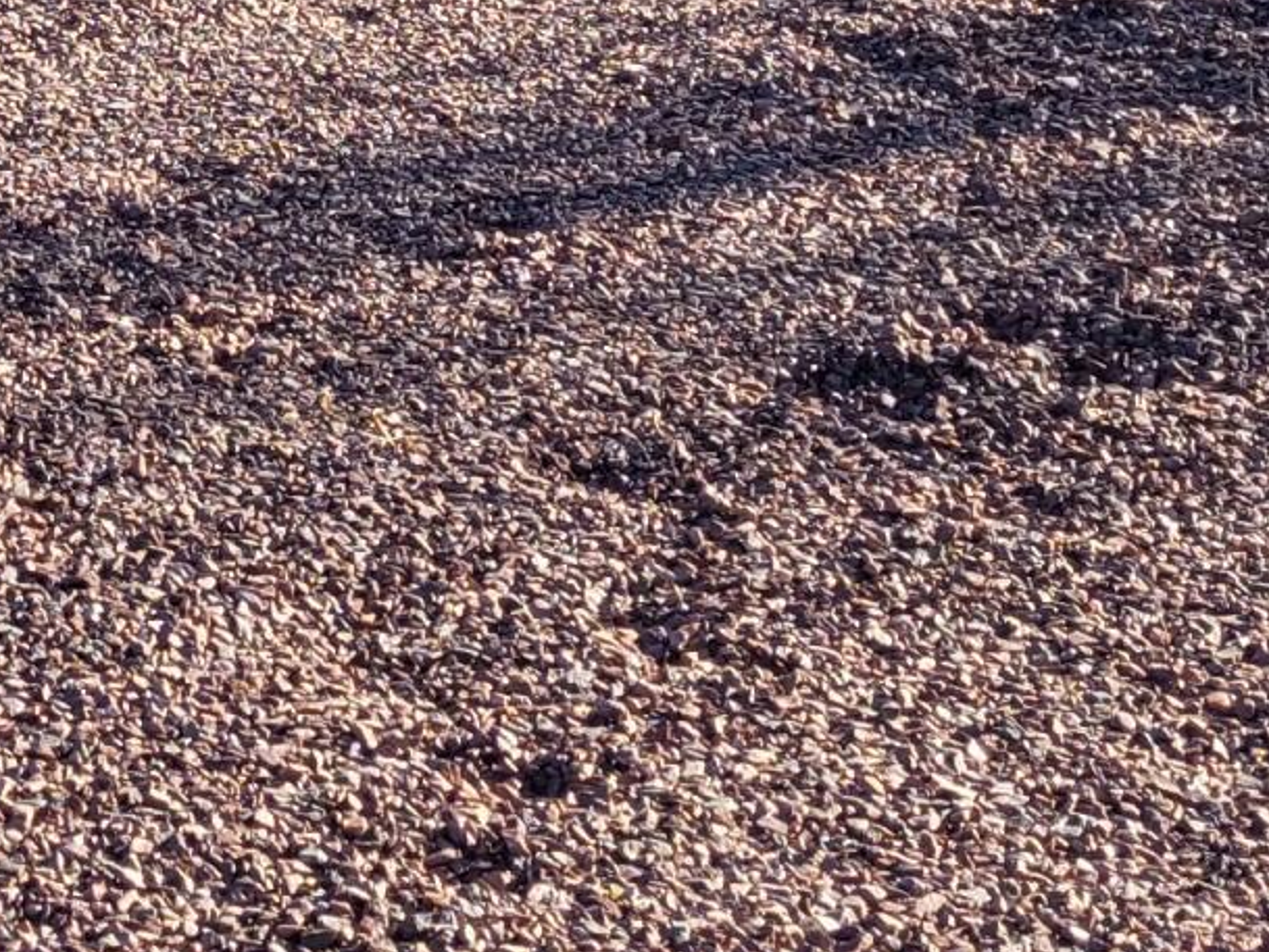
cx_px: -502
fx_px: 4693
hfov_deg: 14.6
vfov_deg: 10.8
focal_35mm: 128
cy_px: -842
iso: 40
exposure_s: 1/705
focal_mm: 5.4
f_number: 1.8
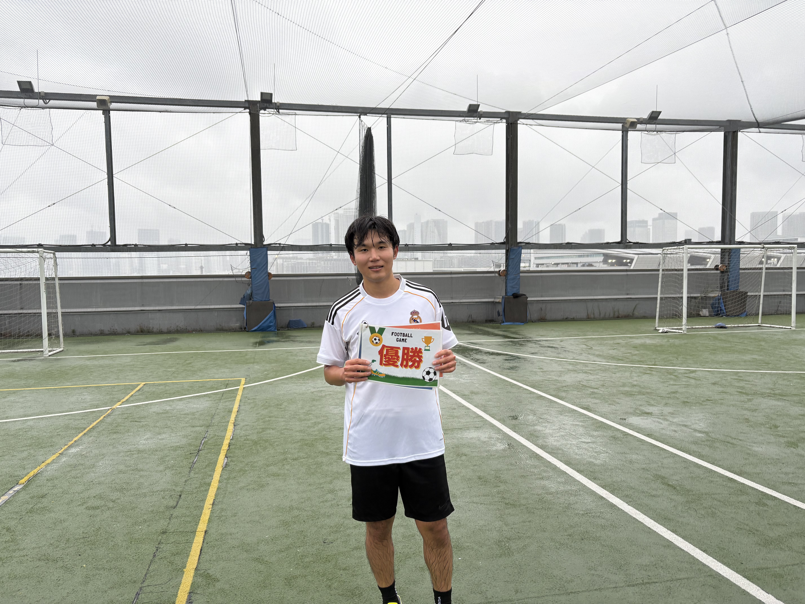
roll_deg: +0.8
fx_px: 605
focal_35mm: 26
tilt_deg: -3.2
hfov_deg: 67.3
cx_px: 402
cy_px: 302
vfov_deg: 53.1
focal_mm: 5.96
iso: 80
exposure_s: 1/122
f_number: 1.6
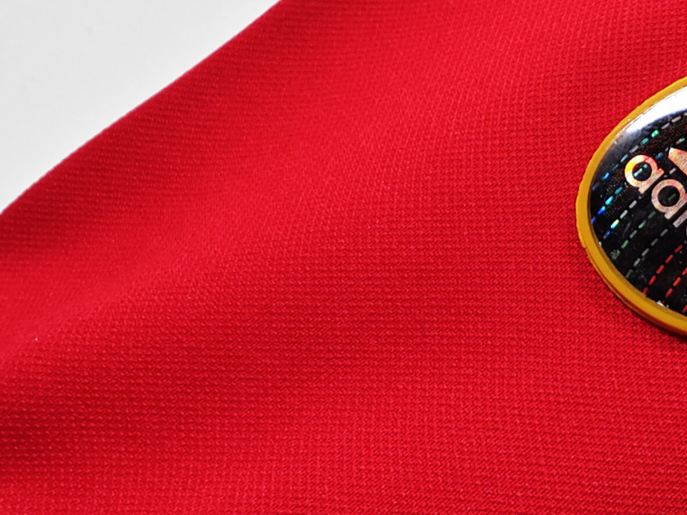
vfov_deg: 28.8
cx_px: 737
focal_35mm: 50
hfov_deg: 33.7
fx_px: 992
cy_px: 156
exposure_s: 1/50
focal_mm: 2.59
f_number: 2.2
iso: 64
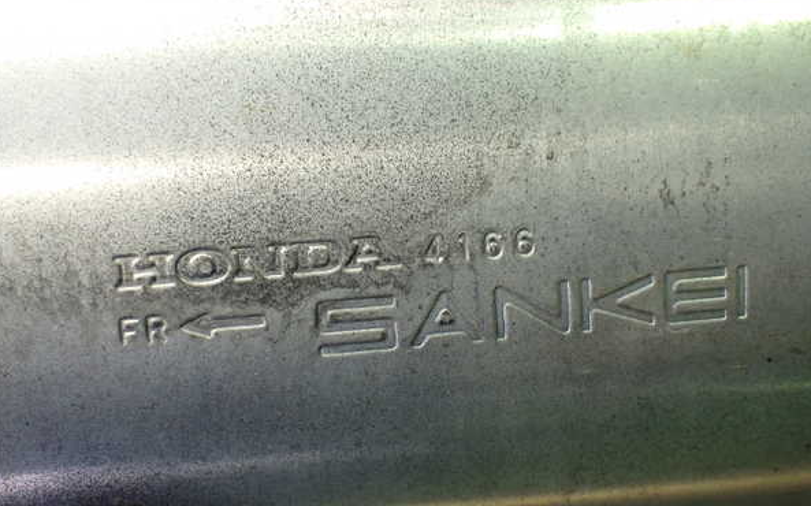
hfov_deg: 45.3
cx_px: 402
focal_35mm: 44
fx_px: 972
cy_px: 267
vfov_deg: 29.2
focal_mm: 7.31
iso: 800
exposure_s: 1/100
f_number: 2.8
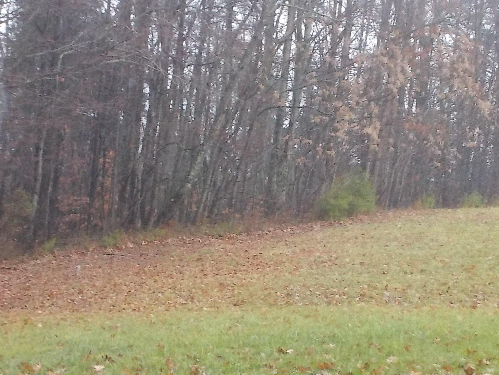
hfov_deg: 14.8
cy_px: 234
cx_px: 335
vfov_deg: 11.1
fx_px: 1917
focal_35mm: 133
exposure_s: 1/60
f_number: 5.9
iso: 560
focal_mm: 12.3
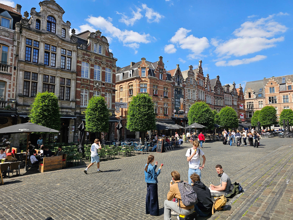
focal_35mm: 23
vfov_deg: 58.9
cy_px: 110
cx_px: 146
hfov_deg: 73.9
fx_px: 195
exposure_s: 1/611
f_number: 1.7
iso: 10
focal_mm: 6.3
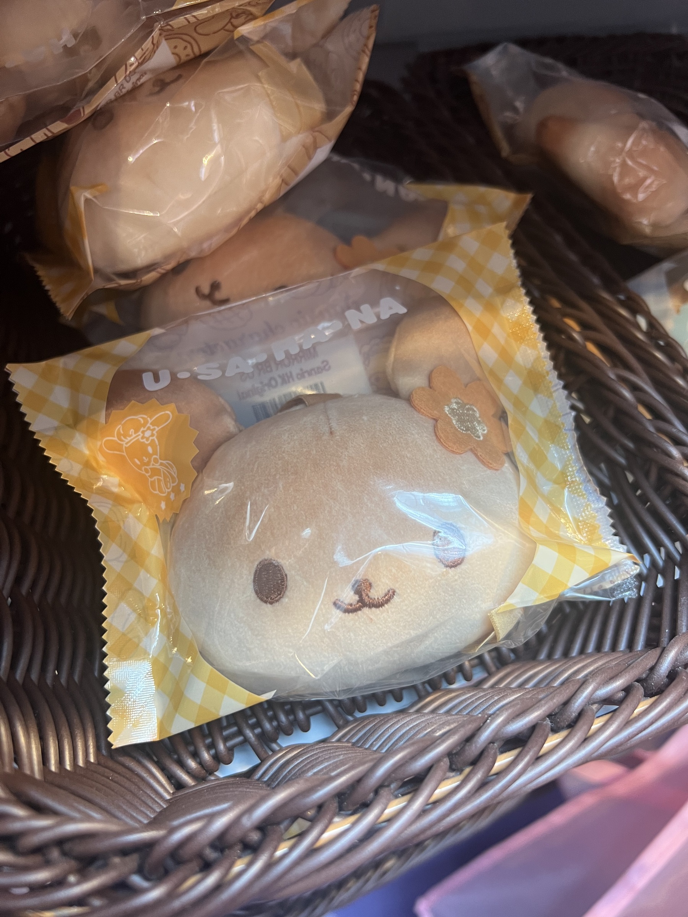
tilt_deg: -52.3
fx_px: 689
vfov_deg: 67.3
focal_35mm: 26
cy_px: 458
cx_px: 344
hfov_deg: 53.1
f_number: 1.5
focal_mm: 5.7
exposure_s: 1/66
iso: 125
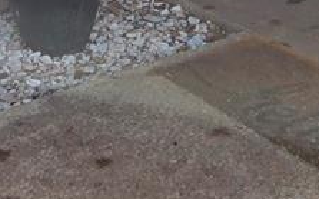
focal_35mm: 112
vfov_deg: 10.4
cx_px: 89
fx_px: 973
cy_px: -241
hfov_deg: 18.5
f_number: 1.8
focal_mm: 5.4
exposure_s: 1/4460
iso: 80
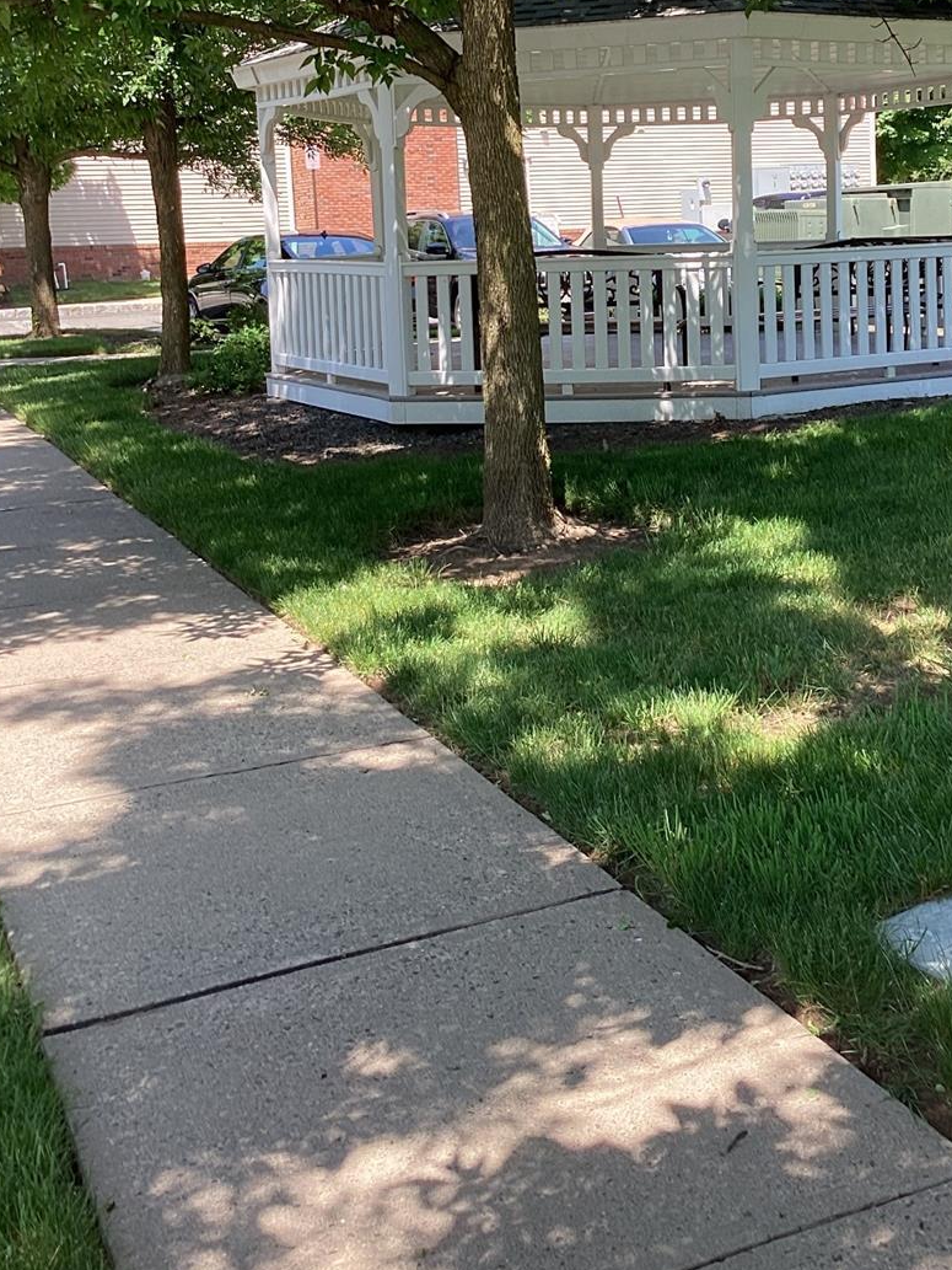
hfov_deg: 31.9
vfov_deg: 41.3
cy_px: 377
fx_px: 1650
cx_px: 637
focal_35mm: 45
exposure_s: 1/168
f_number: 2.4
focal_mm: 3.3
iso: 25
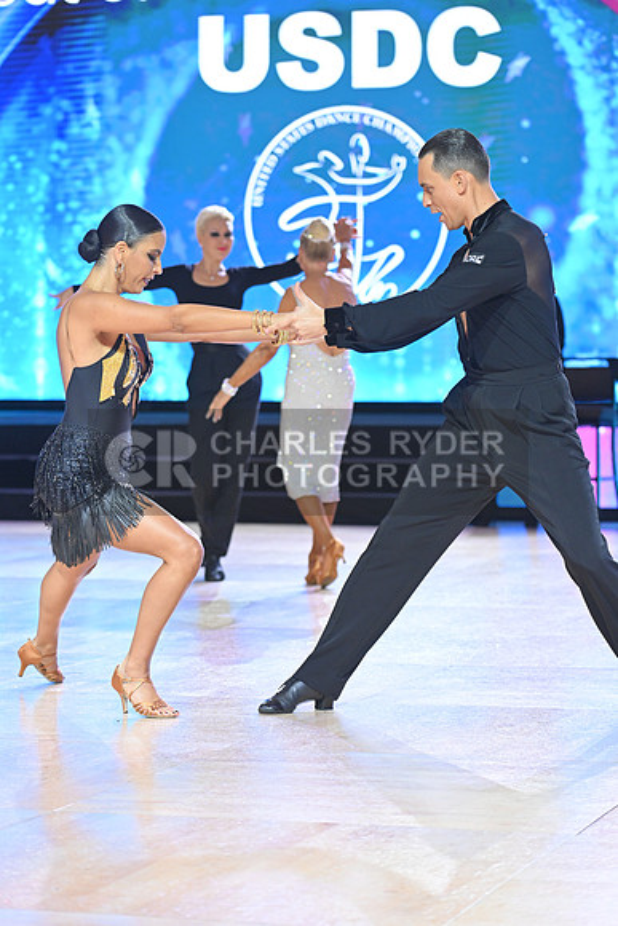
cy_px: 463
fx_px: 2985
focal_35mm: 116
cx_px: 309
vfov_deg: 17.6
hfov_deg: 11.8
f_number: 4
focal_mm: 116
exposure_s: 1/250
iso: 2000
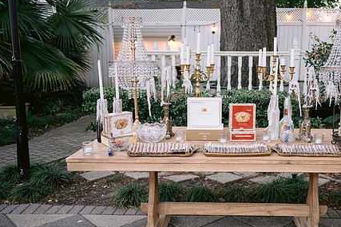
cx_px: 226
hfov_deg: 49.8
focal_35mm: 38
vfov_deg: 35.1
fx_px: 360
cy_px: 119
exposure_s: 1/60
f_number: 2.8
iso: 800
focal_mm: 28
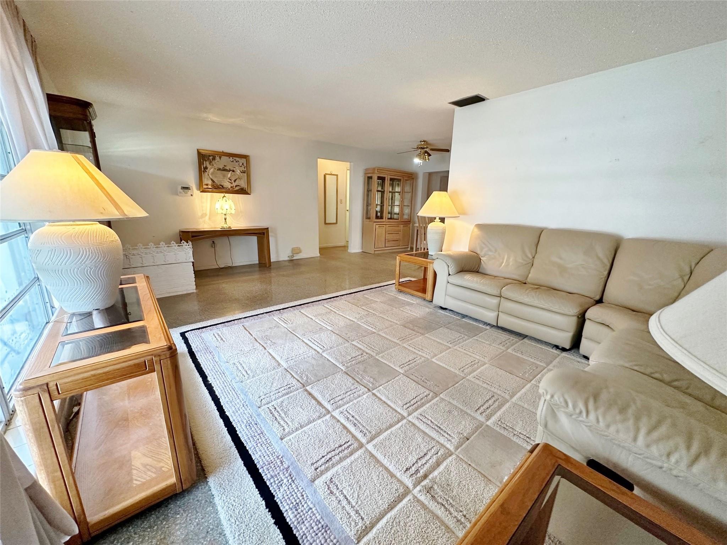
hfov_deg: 102.1
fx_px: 294
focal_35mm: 14
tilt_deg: -13.9
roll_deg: -1.7
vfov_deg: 85.7
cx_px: 364
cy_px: 272
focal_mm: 2.22
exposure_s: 1/120
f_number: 2.2
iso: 320
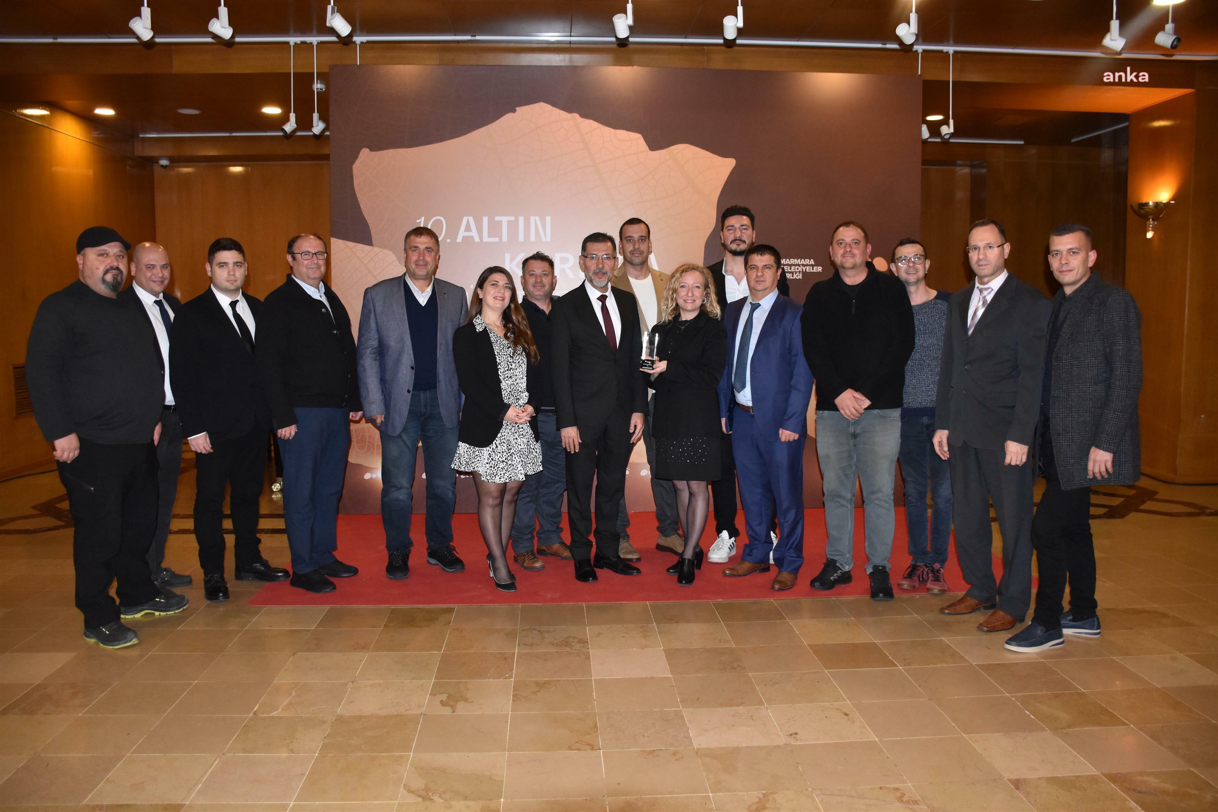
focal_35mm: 27
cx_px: 609
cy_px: 406
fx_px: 913
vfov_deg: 47.9
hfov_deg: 67.4
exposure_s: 1/125
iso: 1250
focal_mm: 18
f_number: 3.5
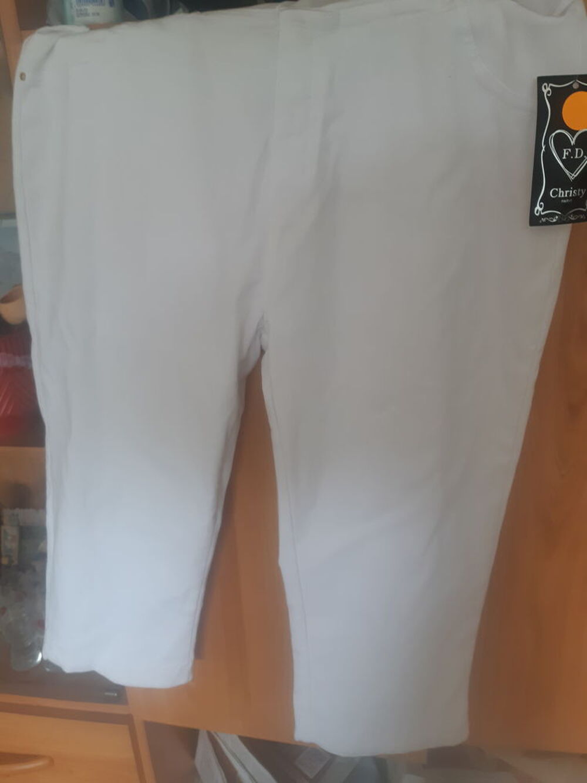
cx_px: 294
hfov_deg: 53.1
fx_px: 588
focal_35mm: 26
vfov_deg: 67.3
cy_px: 392
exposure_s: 1/50
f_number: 1.7
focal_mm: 3.93
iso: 100
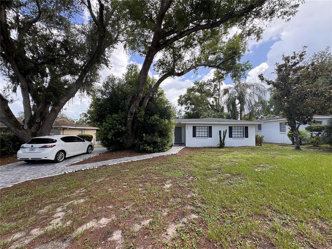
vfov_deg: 85.7
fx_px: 134
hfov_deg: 102.1
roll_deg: +0.0
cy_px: 124
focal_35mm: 14
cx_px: 166
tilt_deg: +3.4
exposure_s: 1/401
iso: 40
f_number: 2.2
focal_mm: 2.22
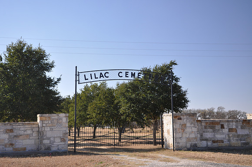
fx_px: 398
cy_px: 84
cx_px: 126
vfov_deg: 23.7
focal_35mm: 57
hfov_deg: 35.1
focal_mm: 38
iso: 200
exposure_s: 1/200
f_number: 7.1
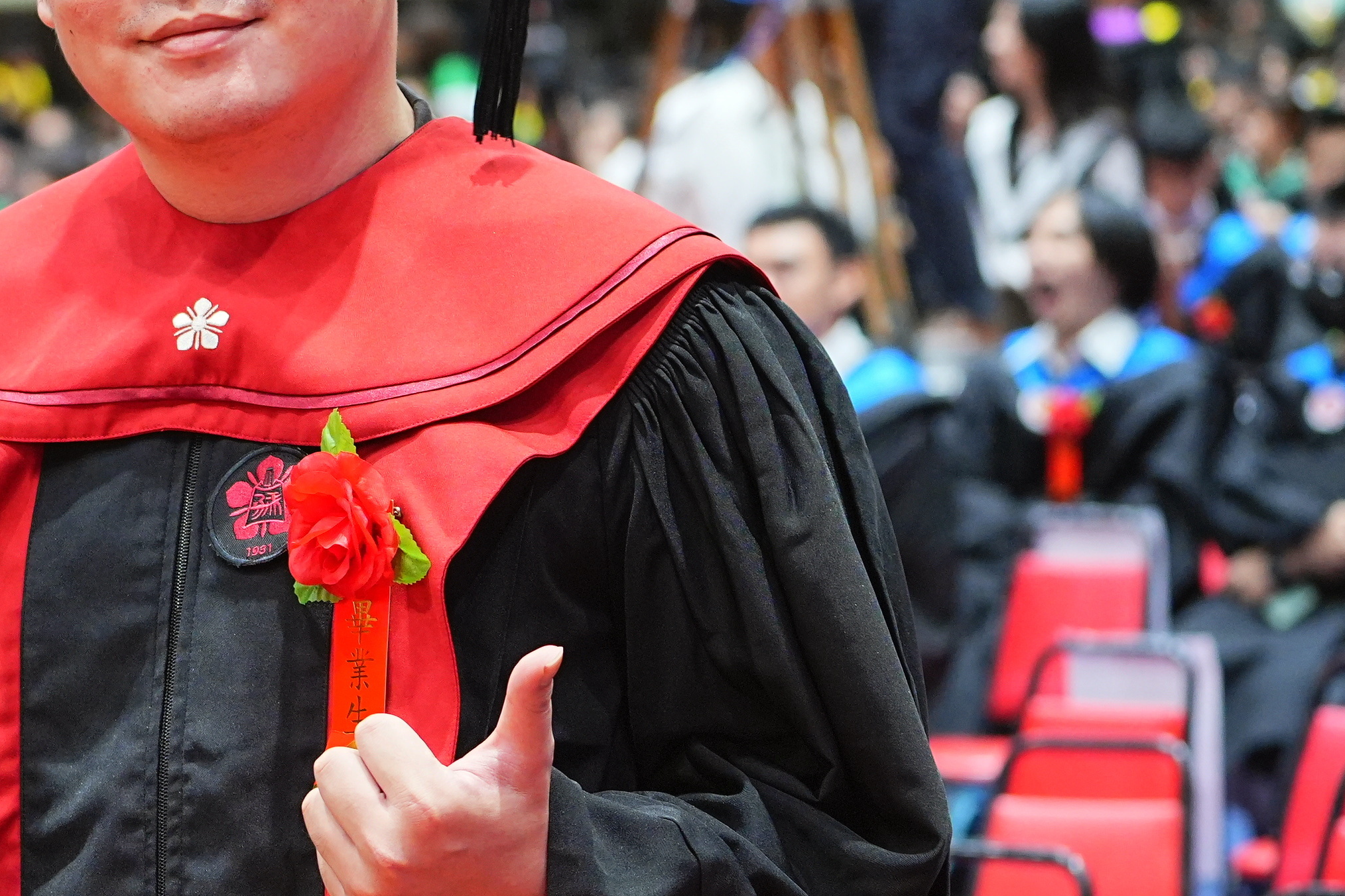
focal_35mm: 175
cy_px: 299
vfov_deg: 7.8
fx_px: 6538
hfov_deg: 11.6
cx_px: -68
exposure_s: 1/125
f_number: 4
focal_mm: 77
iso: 1600
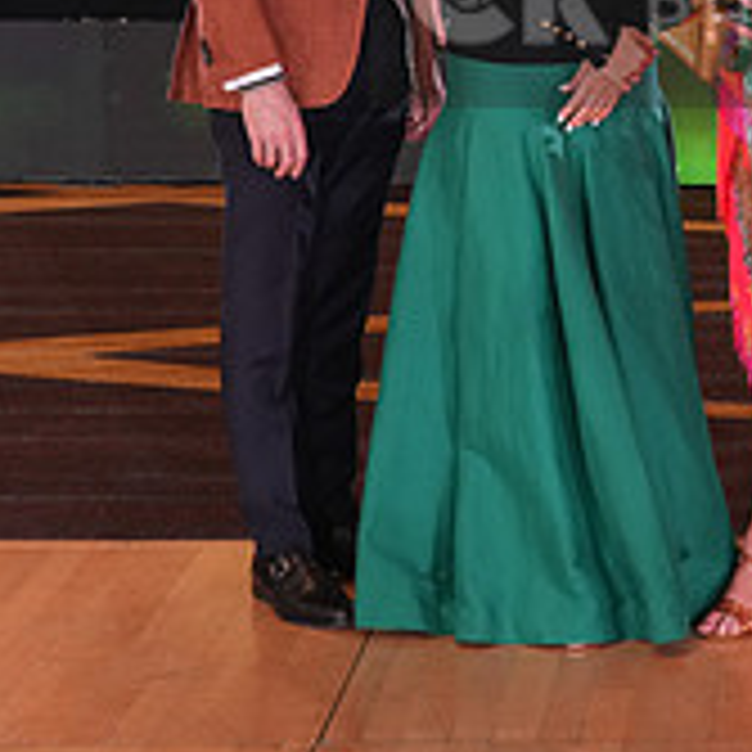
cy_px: -11
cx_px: 860
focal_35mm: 112
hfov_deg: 15.1
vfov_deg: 15.3
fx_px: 2753
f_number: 5
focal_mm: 38
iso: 1600
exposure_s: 1/200
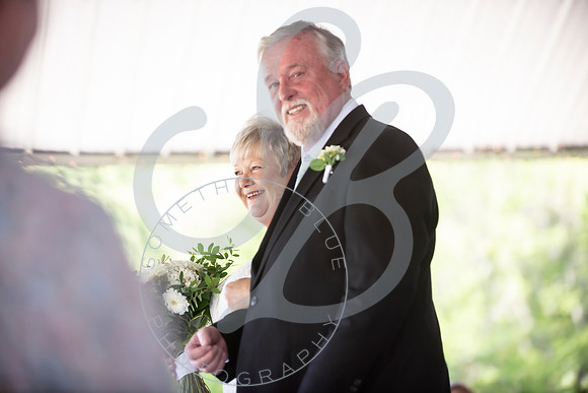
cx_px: 294
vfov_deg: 10.6
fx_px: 2124
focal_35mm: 130
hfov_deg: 15.8
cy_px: 196
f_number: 2.8
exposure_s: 1/200
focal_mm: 130
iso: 320
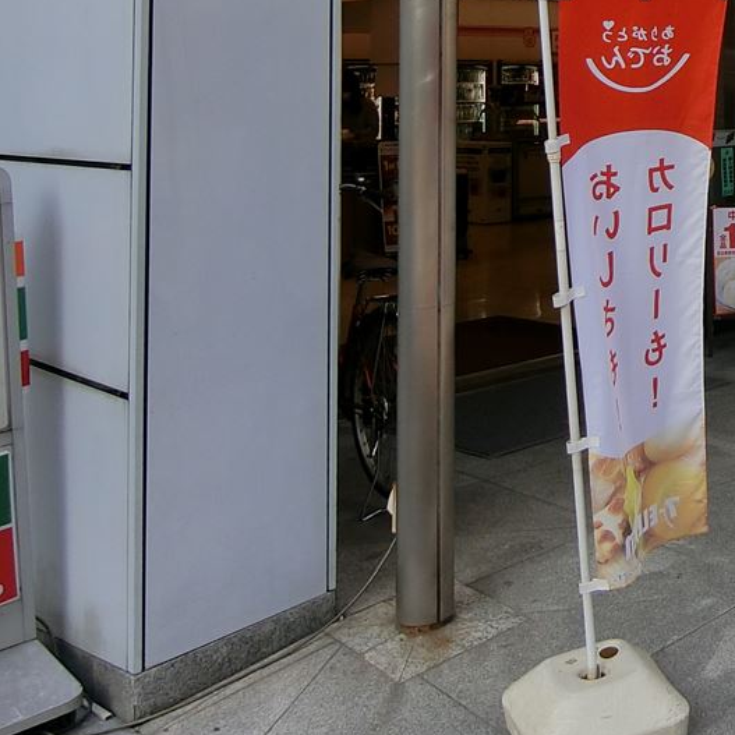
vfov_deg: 31.3
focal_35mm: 51
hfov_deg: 28.8
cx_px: 891
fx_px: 1225
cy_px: 25
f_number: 2.7
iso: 80
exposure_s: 1/500
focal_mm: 4.06
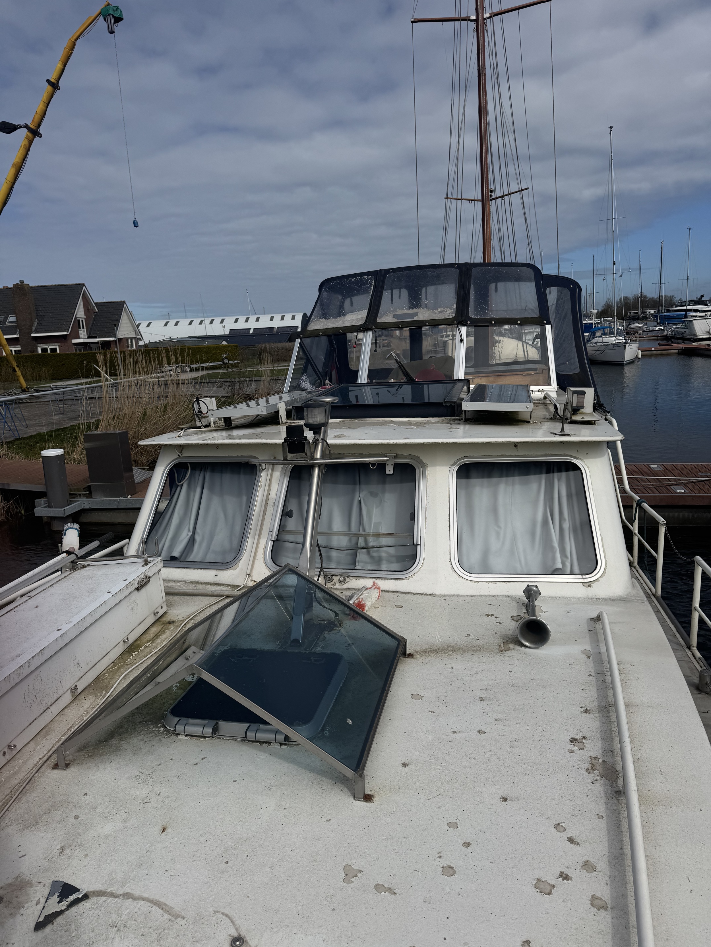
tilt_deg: -11.4
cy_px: 474
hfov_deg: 56.8
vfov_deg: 71.6
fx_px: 657
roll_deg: +3.2
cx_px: 356
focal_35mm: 24
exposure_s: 1/12346
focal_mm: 6.76
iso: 80
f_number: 1.78
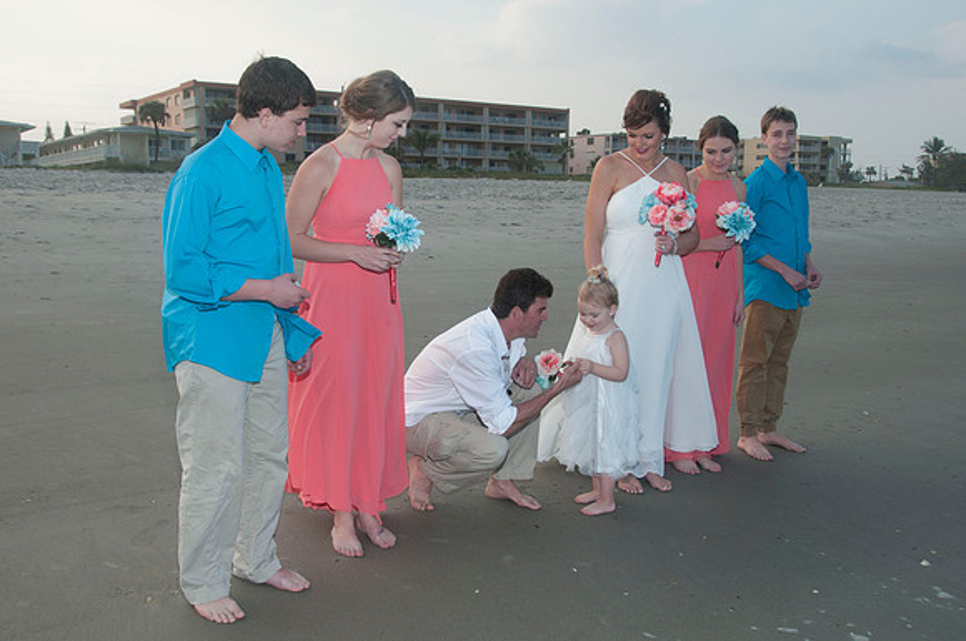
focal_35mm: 33
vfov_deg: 39.9
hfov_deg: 57.3
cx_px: 483
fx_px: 884
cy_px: 320
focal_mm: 22
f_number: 7.1
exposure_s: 1/250
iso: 100
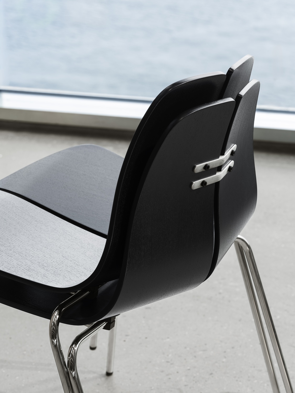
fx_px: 989
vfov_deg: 22.5
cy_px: 196
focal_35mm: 87
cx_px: 148
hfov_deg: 17.0
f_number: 11
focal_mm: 110
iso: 400
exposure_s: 1/30
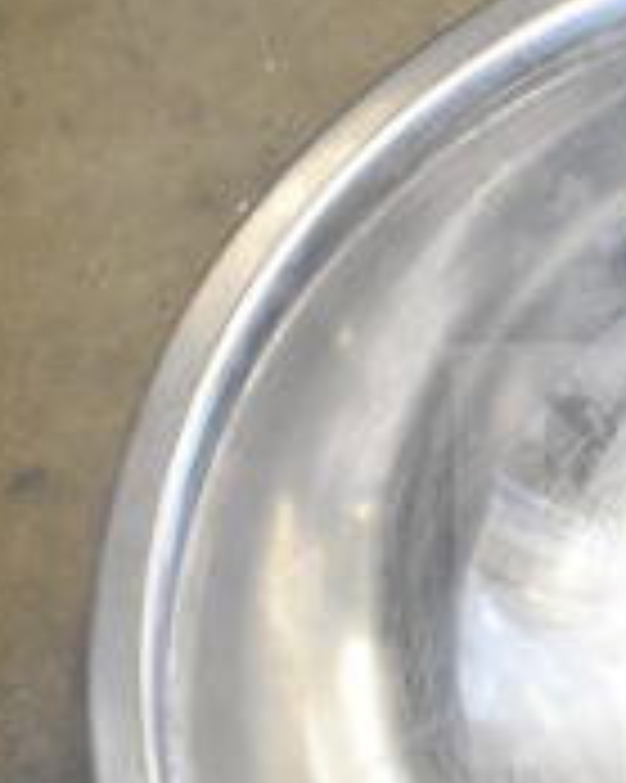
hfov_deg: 16.2
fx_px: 2063
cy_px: 700
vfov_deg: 21.1
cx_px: 838
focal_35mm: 89
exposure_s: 1/50
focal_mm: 18
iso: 1600
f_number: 3.5
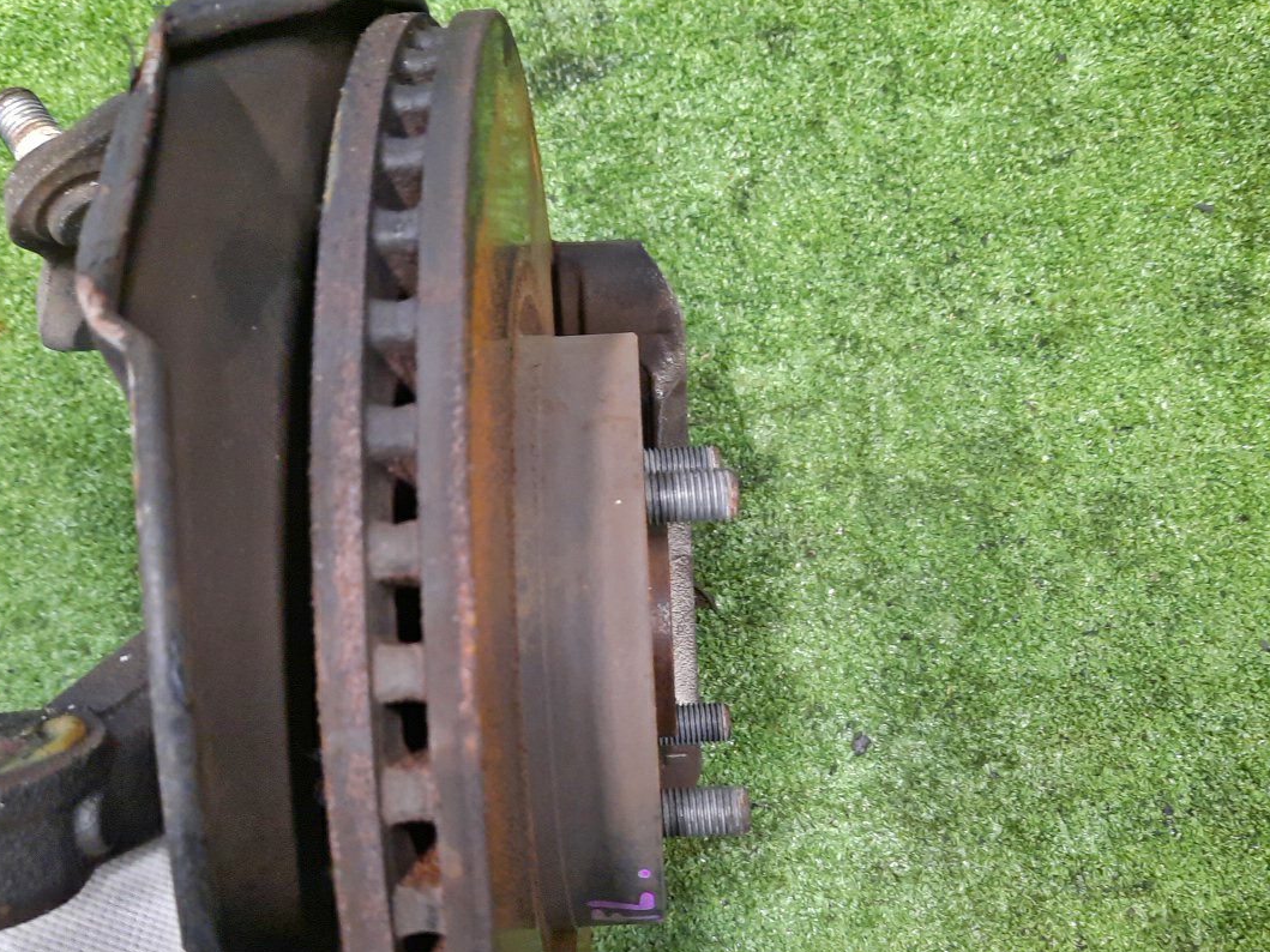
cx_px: 619
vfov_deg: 41.2
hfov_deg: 54.0
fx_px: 1247
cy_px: 635
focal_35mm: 34
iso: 429
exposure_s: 1/25
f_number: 2
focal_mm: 4.6
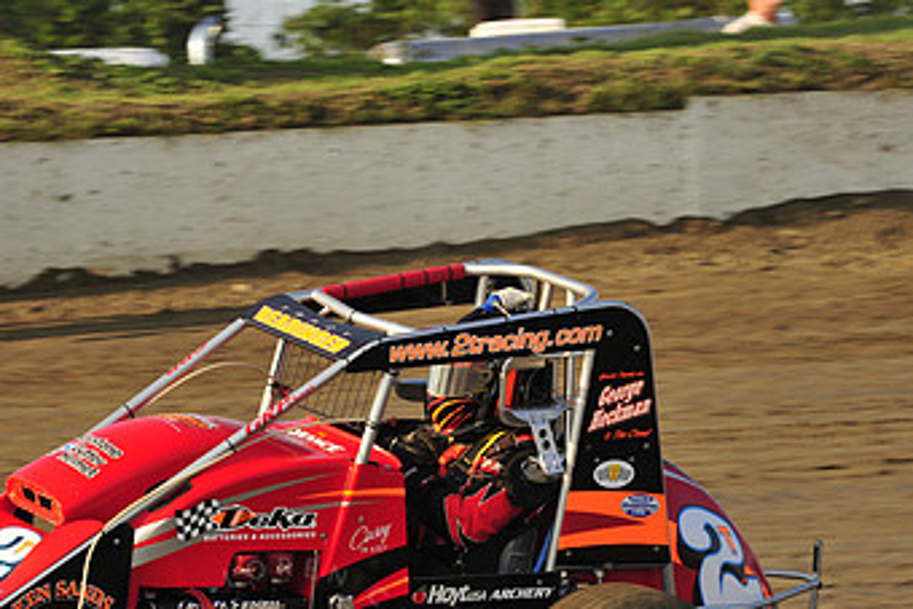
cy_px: 472
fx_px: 6698
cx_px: 285
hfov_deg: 7.8
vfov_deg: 5.2
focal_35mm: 264
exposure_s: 1/320
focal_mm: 155
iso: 400
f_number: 11
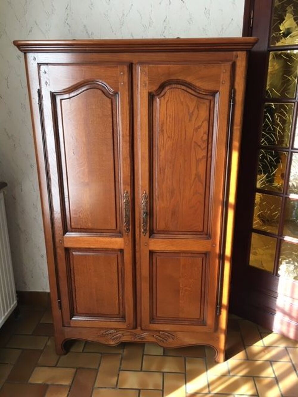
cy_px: 198
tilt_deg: -17.2
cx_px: 149
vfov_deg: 61.7
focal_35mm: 29
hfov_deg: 48.2
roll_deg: +0.5
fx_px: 333
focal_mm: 4.15
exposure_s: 1/33
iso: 32
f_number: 2.2
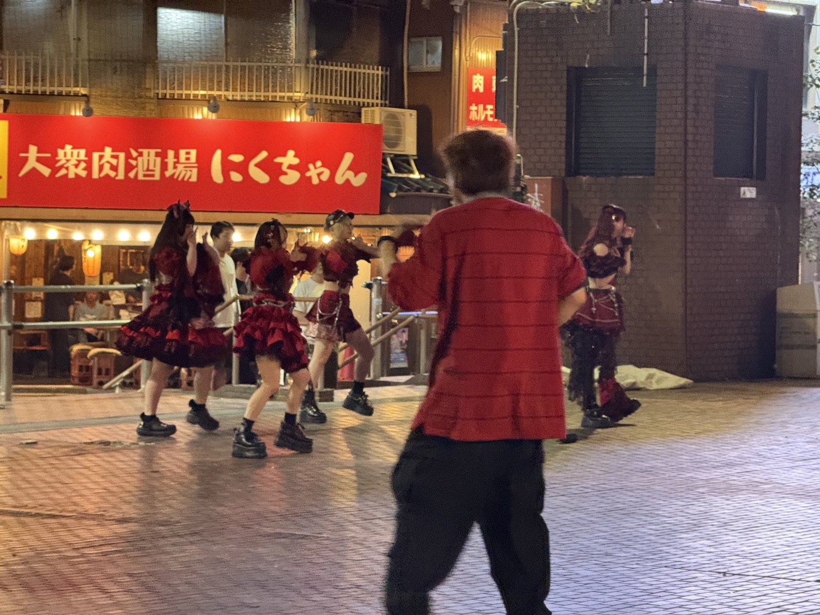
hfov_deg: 16.4
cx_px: 410
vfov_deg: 12.3
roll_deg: -1.2
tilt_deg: -2.0
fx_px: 2843
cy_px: 308
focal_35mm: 120
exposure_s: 1/40
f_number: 2.8
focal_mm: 15.66
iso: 800
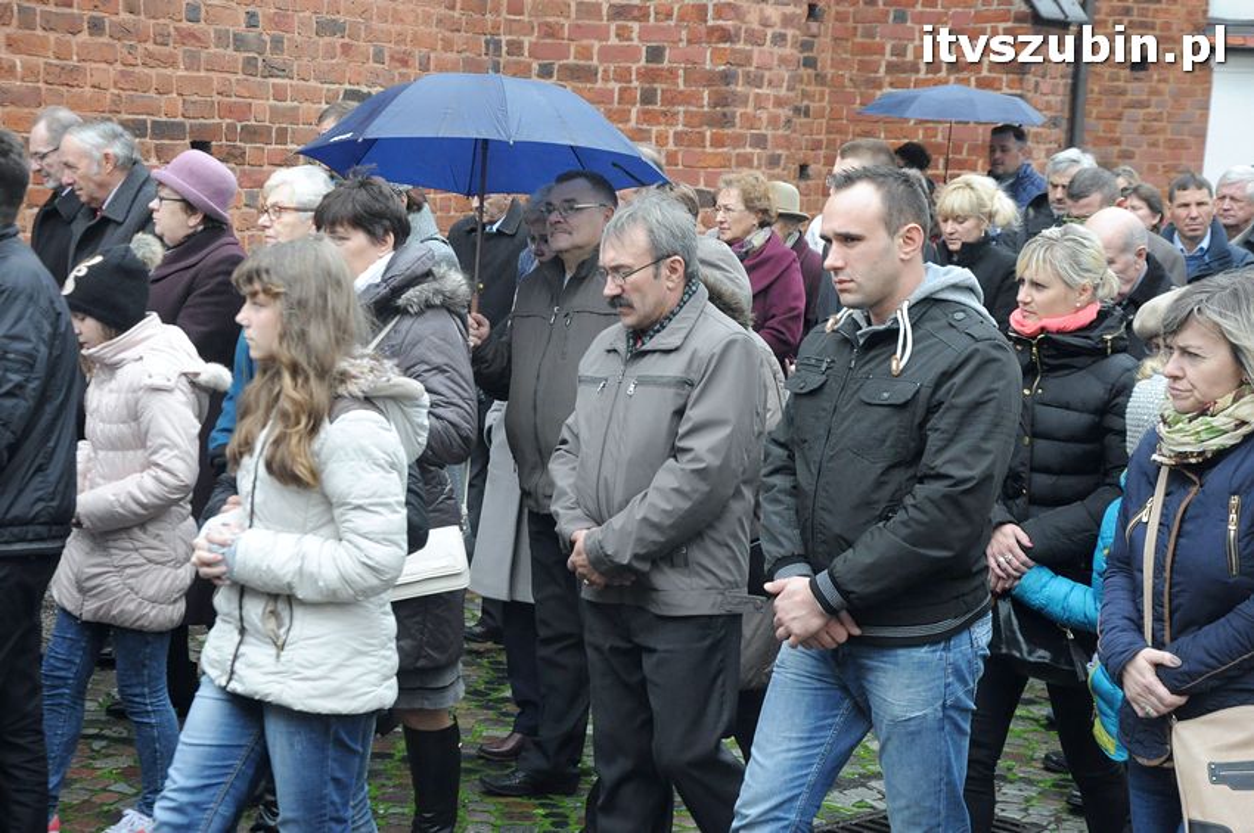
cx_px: 627
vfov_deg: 18.9
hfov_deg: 28.1
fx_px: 2506
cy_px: 416
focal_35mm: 72
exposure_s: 1/160
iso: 1600
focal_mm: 48
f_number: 6.3
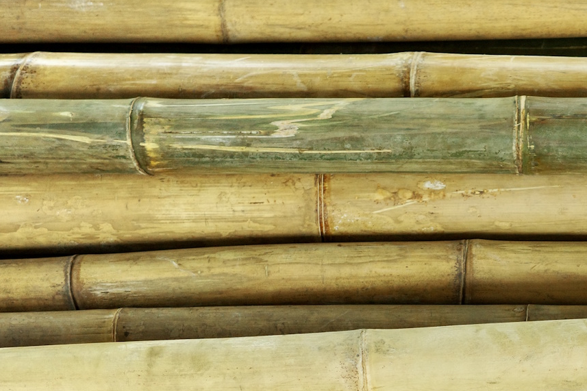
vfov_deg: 16.1
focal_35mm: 84
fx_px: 1369
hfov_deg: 23.5
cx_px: 545
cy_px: 315
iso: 800
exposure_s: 1/800
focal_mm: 26
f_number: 2.8
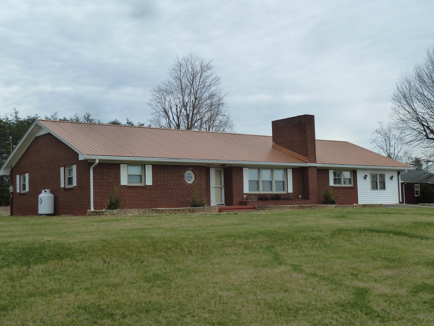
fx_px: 614
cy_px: 175
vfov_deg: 29.7
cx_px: 207
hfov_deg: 38.9
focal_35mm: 49
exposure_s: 1/400
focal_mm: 7.3
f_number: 4
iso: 125
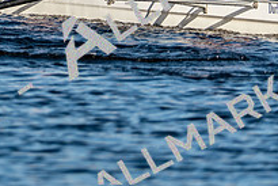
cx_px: -54
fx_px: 9451
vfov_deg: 1.1
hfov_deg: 1.7
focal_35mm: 1223
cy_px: -48
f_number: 6.3
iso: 320
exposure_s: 1/2000
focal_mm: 433
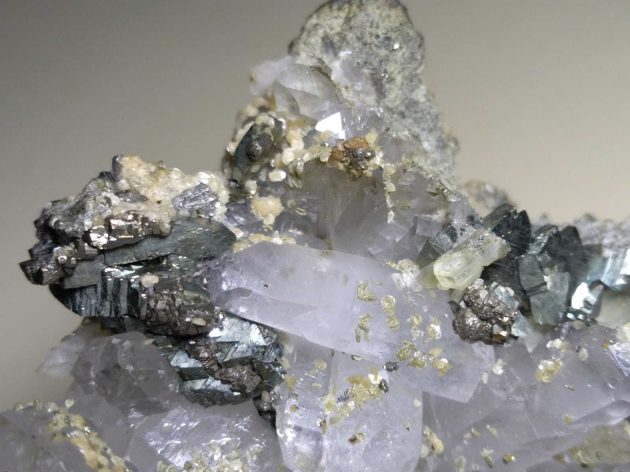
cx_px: 315
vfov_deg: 53.1
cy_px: 236
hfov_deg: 67.3
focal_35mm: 26
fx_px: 473
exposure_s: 1/50
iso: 128
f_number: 2
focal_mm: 3.54
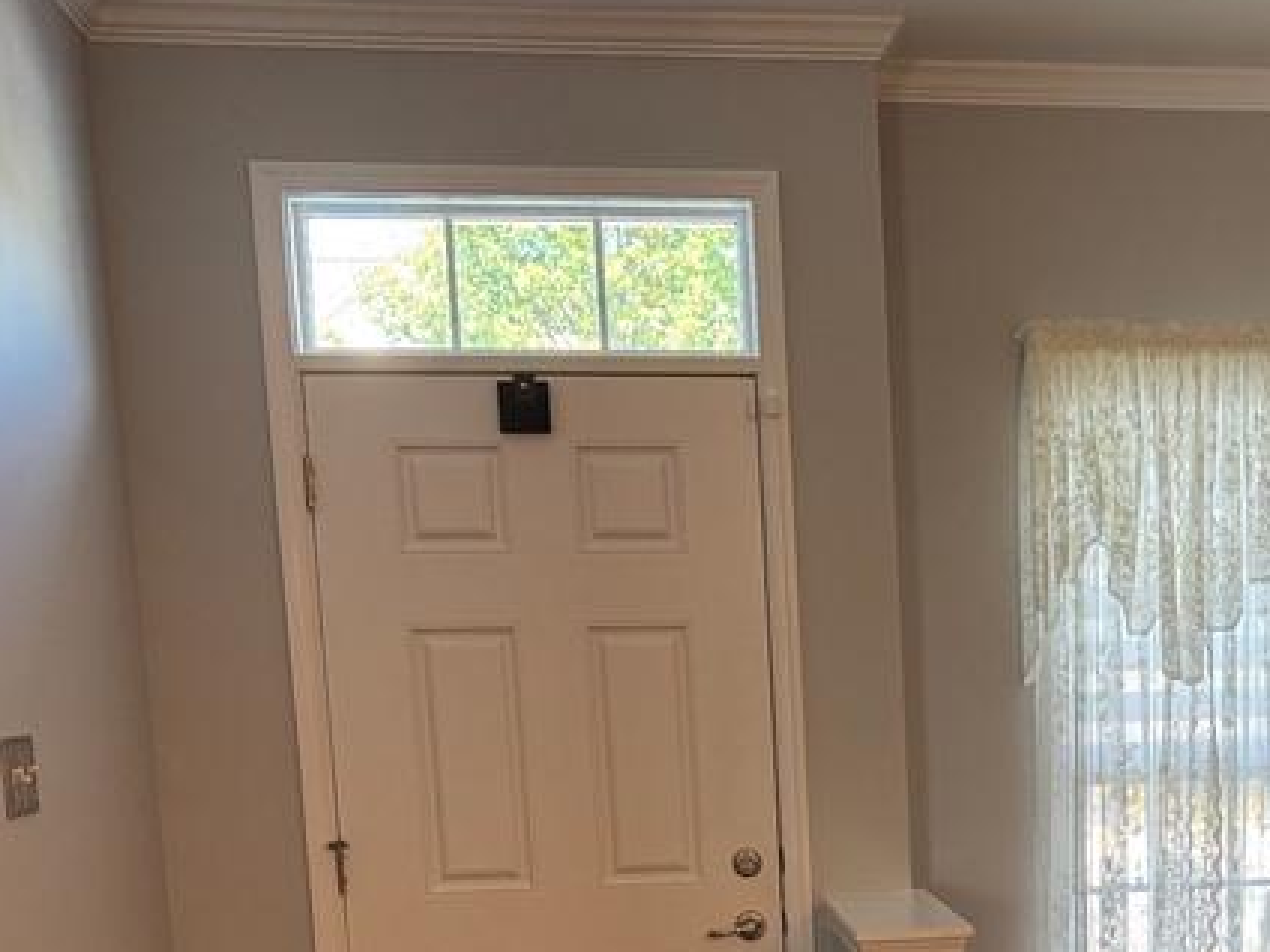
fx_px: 2128
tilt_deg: -9.6
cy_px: 985
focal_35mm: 58
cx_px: 1048
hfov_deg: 32.2
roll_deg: +1.6
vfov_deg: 24.0
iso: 200
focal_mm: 6.76
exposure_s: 1/120
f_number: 1.78
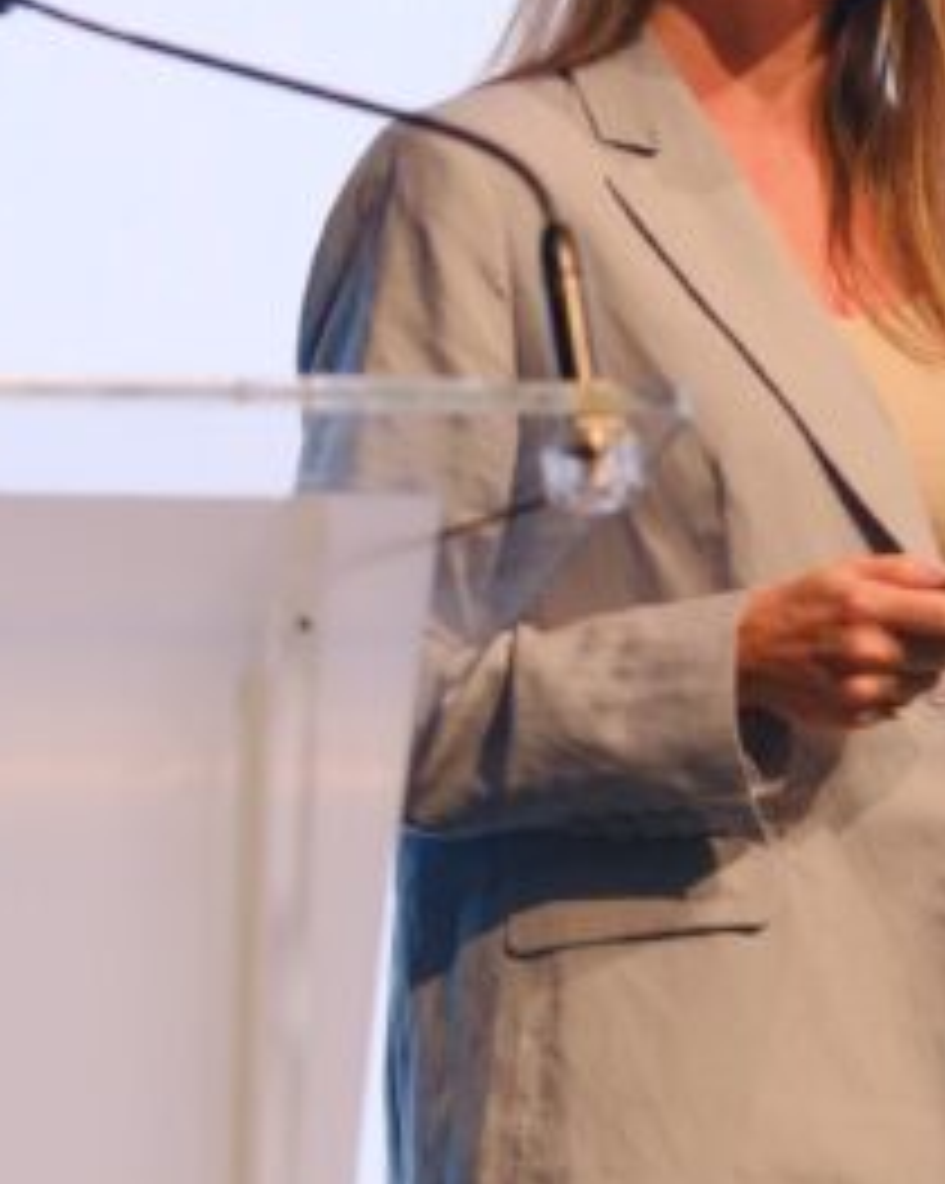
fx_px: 14455
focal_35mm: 413
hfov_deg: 3.7
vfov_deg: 4.7
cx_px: 662
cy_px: 326
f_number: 1.6
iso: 640
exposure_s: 1/250
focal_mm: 75
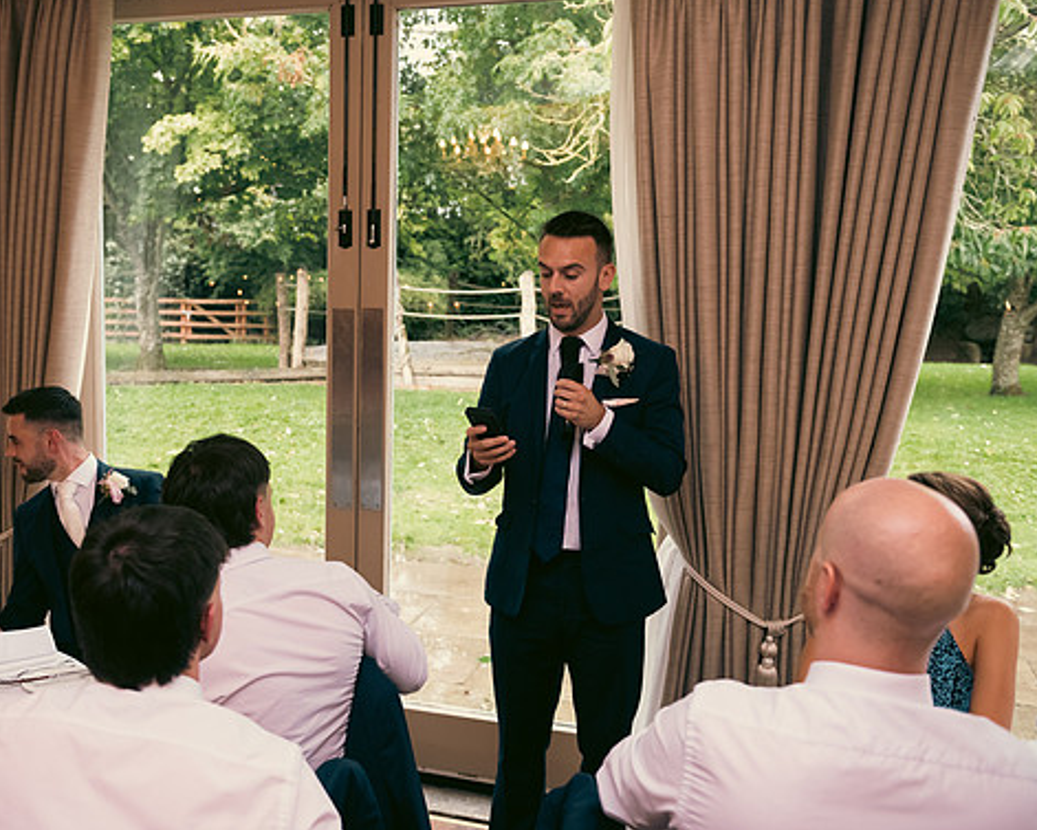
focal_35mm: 37
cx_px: 427
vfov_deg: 40.1
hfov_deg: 48.8
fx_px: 1136
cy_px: 413
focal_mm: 32
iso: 1000
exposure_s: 1/160
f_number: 3.5
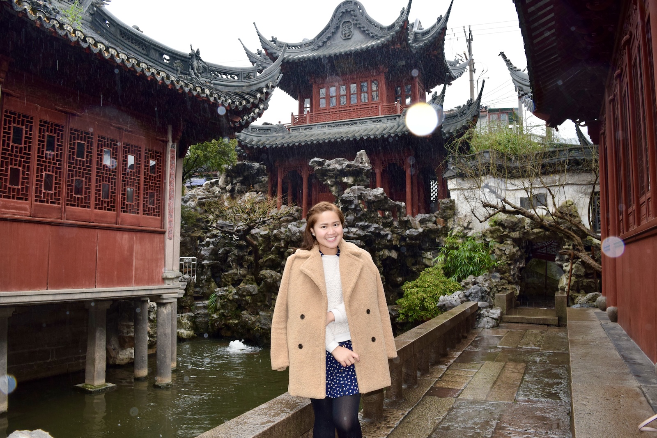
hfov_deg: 67.4
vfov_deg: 47.9
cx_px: 328
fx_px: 493
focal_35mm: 27
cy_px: 219
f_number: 5.6
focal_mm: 18
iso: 720
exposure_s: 1/125
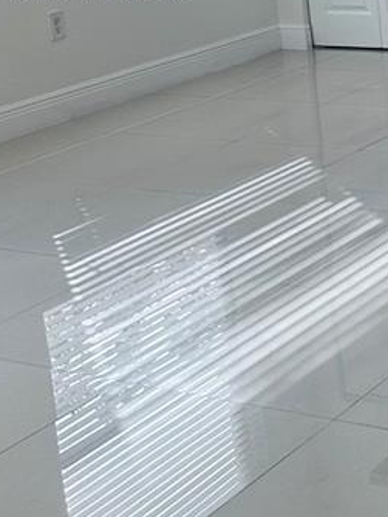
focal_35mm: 86
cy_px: -9
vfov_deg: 21.9
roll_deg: +2.8
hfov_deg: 15.6
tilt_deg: -8.6
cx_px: 604
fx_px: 1286
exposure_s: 1/435
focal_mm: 6.86
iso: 80
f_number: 1.78
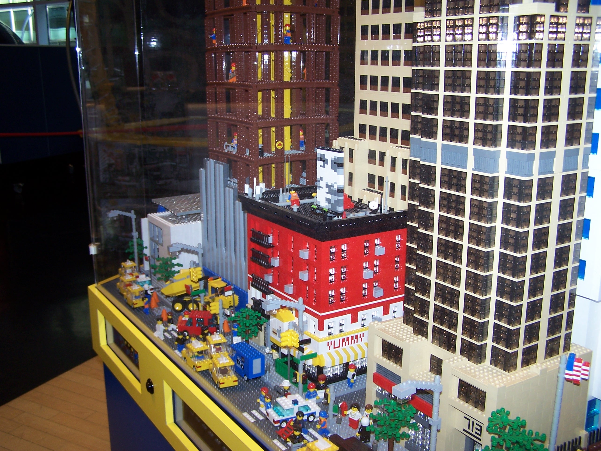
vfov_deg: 37.7
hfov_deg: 49.0
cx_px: 300
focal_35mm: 38
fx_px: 660
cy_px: 226
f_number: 2.8
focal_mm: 6.3
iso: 80
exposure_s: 1/60
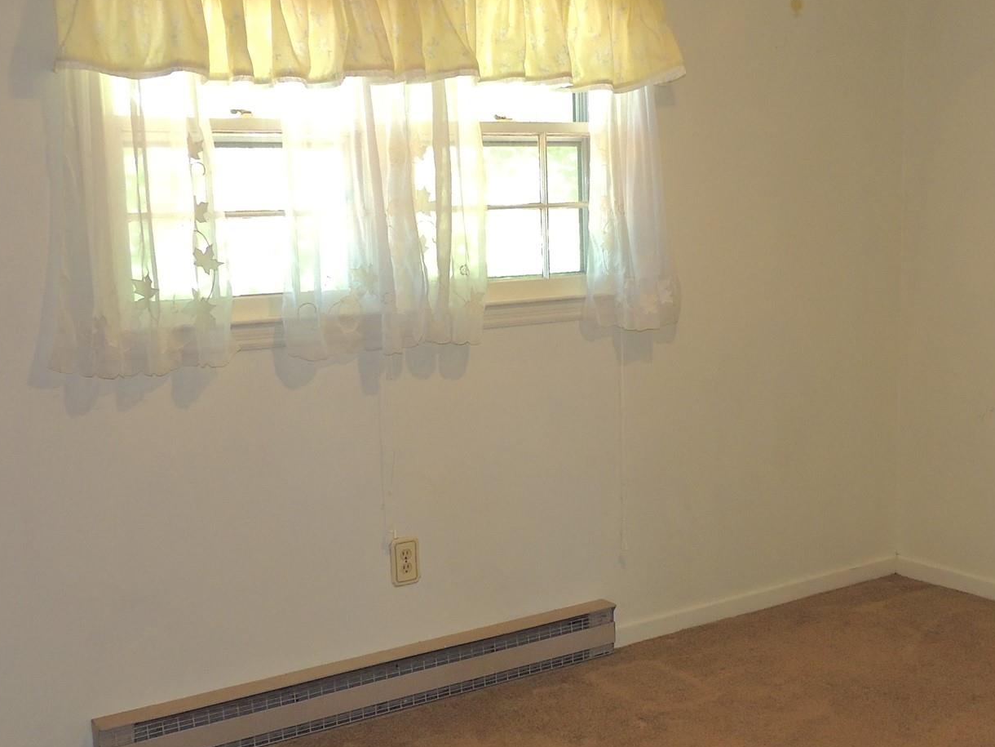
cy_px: 438
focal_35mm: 47
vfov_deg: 30.8
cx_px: 614
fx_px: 1351
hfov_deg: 40.2
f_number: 3.1
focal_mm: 4.9
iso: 360
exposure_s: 1/40
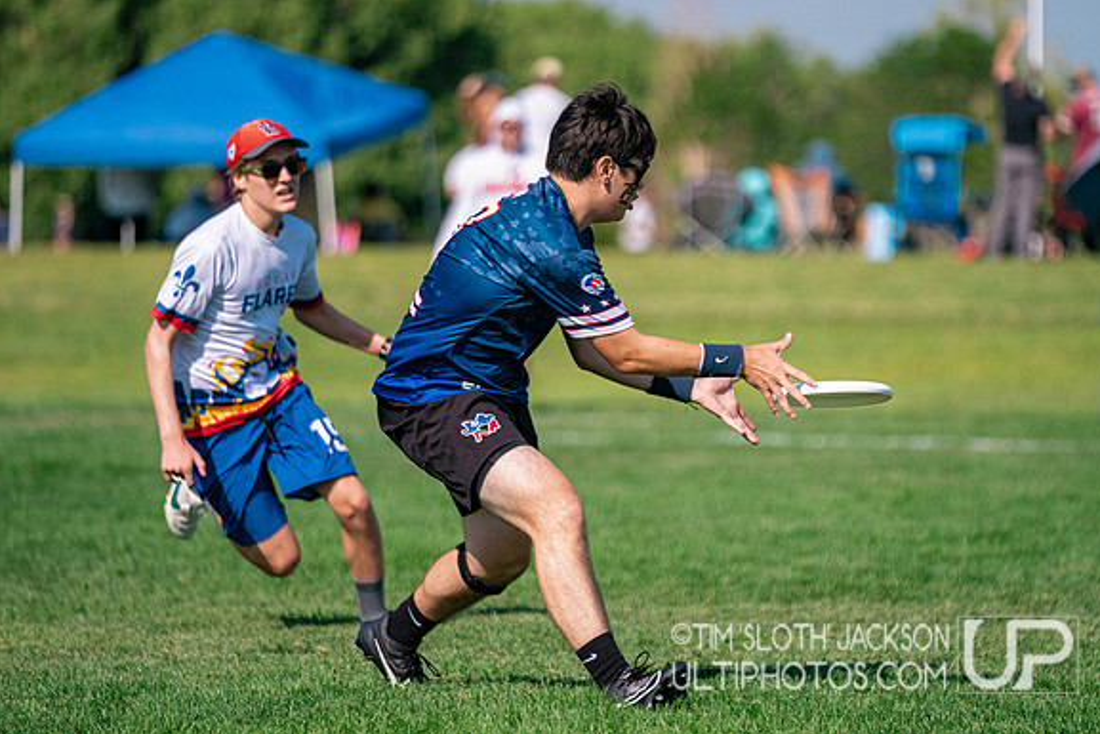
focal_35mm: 255
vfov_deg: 5.4
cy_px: 362
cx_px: 640
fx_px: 7793
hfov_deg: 8.1
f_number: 2.8
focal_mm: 200
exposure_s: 1/32000
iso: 1000
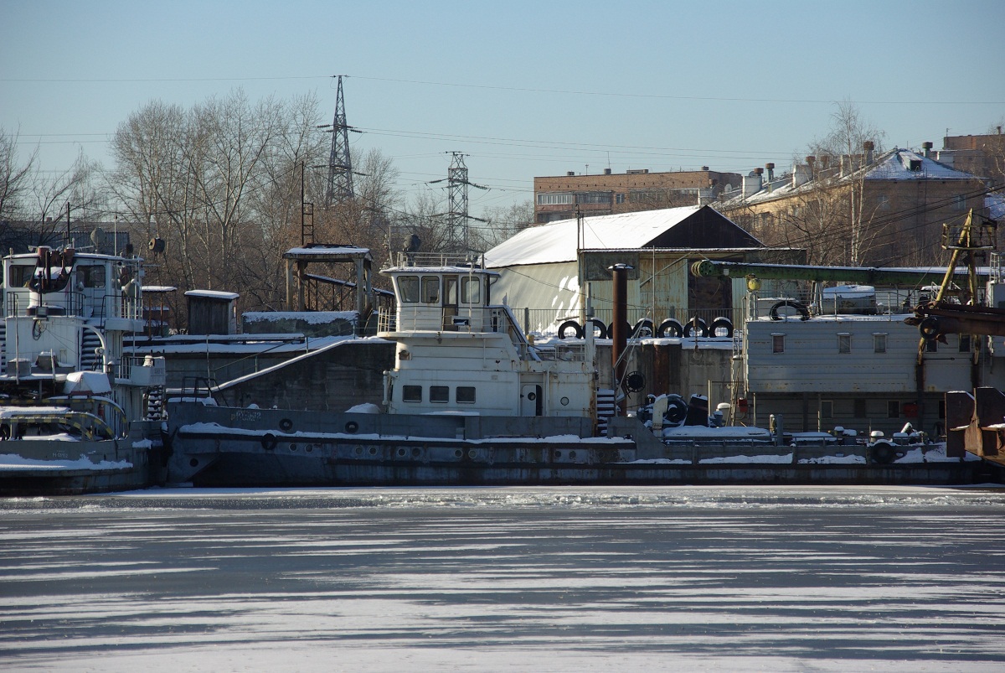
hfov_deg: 14.7
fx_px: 3899
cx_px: 502
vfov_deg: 9.9
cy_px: 336
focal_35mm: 140
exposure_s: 1/750
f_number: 6.7
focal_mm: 93
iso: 200
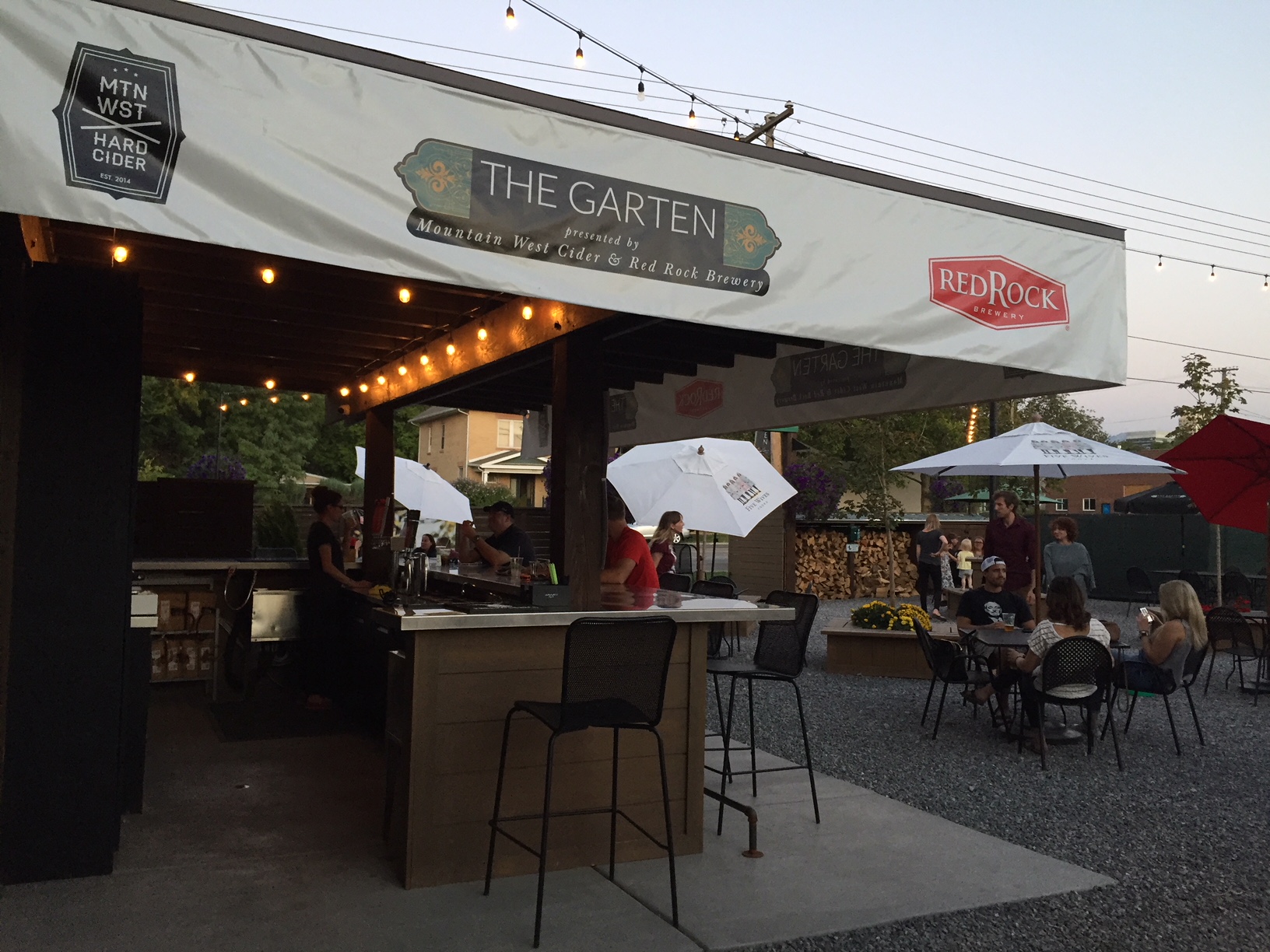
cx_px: 635
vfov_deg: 48.2
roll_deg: -1.8
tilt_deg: +3.2
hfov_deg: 61.7
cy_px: 476
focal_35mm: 29
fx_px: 1064
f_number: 2.2
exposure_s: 1/30
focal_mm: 4.15
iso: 100
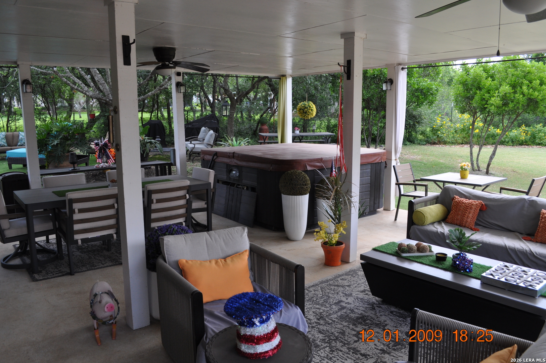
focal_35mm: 27
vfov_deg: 47.8
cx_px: 273
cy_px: 182
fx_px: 409
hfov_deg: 67.4
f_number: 5.6
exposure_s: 1/125
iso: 360
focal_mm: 18
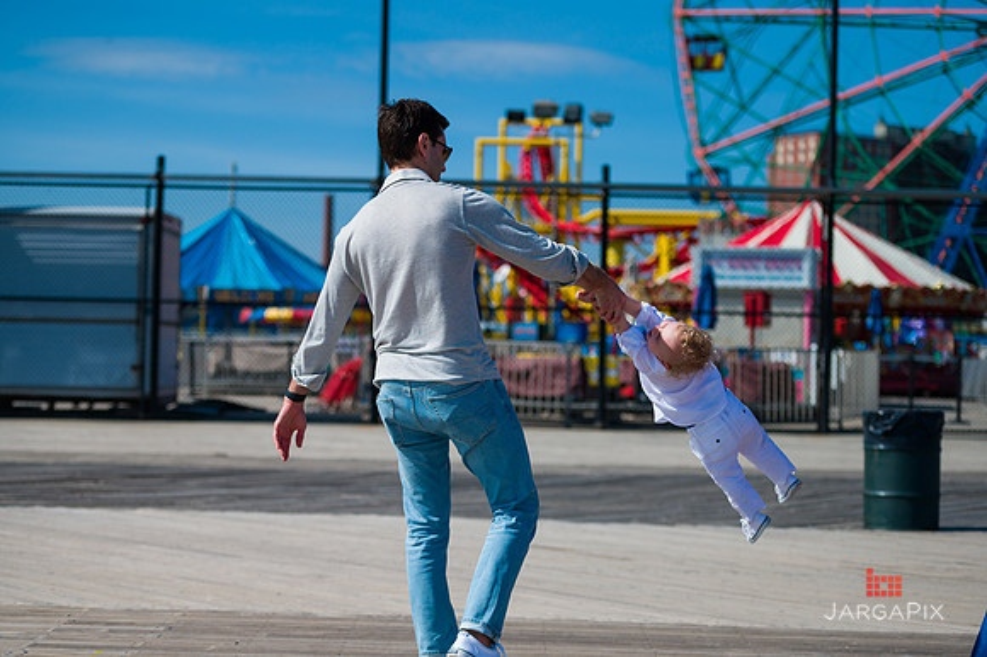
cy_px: 328
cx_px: 494
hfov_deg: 28.9
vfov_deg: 19.4
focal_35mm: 70
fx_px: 1918
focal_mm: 70
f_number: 3.2
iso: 200
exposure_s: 1/6400
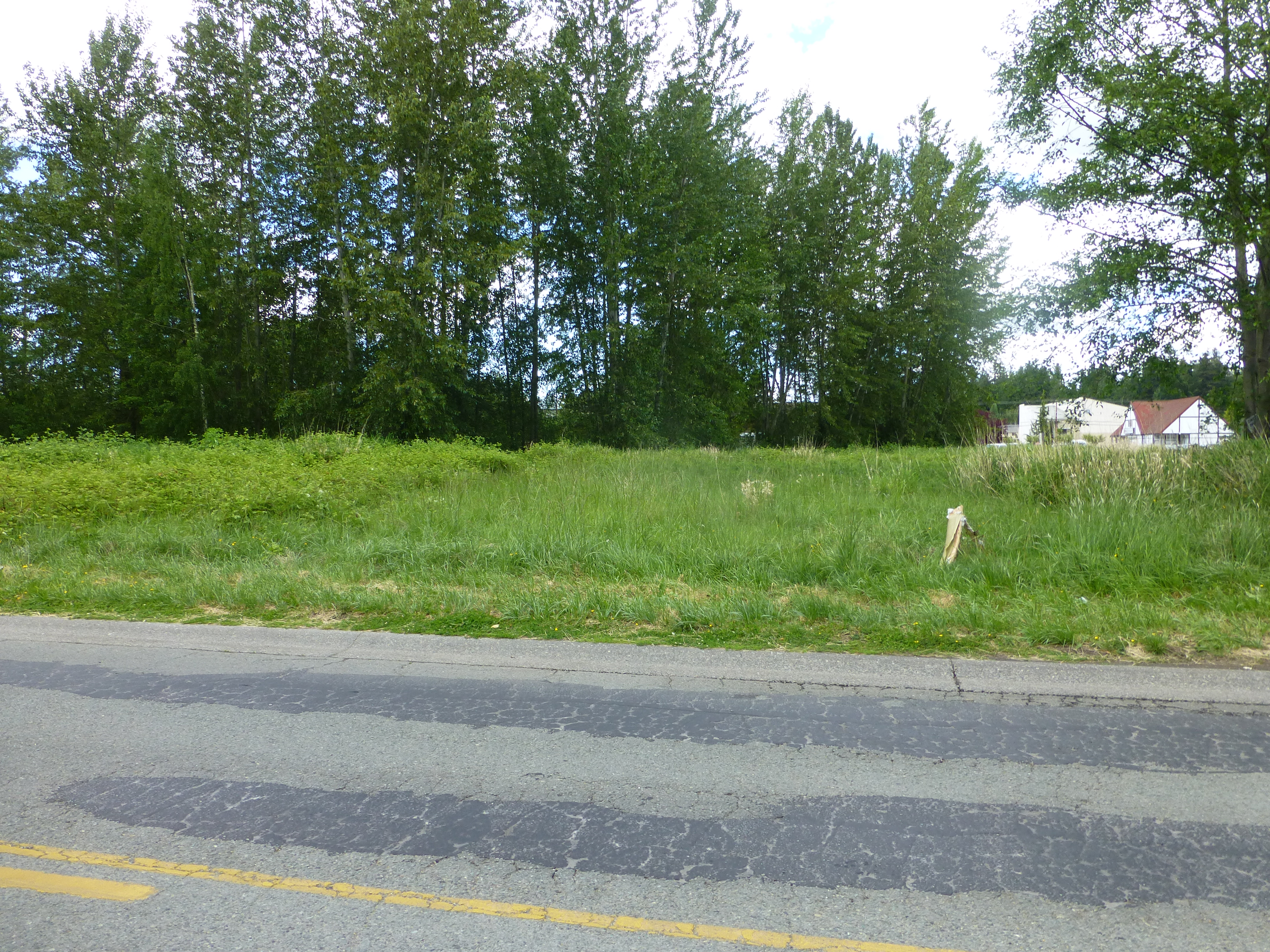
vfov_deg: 56.8
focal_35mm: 24
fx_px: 881
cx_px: 635
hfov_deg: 71.6
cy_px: 476
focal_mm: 4.3
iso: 100
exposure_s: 1/200
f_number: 4
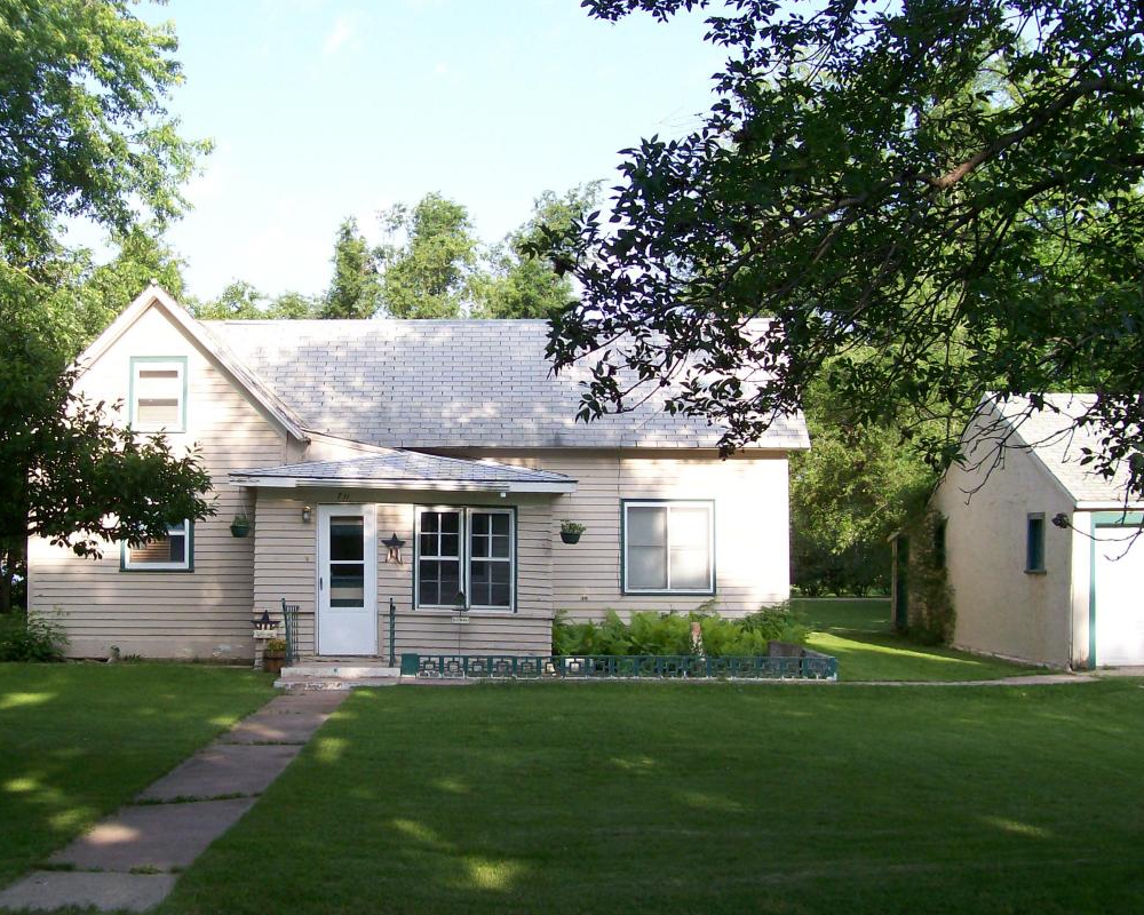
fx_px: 1524
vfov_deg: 33.4
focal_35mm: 45
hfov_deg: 40.9
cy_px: 493
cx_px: 451
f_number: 2.7
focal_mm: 6
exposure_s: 1/479
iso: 80
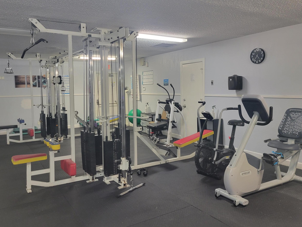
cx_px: 144
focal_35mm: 30
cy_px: 97
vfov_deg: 46.7
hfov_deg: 59.9
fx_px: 262
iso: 200
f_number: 1.8
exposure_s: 1/60
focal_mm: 5.4
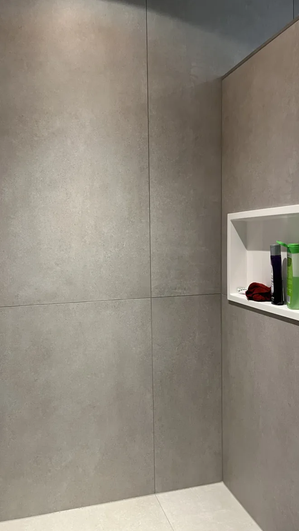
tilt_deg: -5.3
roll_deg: +1.1
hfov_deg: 40.1
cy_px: 271
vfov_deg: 66.1
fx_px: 409
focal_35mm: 29
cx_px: 131
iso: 160
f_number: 1.6
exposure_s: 1/50
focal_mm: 5.1
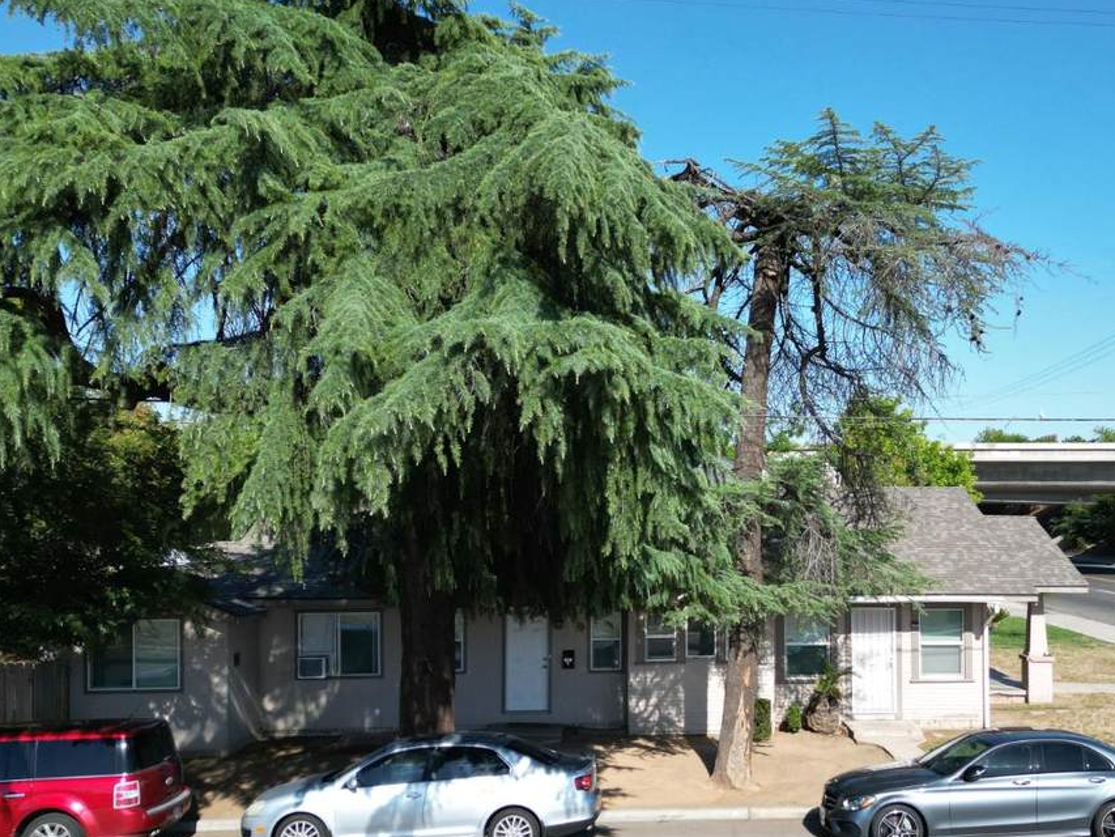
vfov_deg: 39.4
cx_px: 706
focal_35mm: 36
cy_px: 519
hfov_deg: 50.8
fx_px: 1160
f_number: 1.7
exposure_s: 1/2000
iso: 110
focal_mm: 6.72
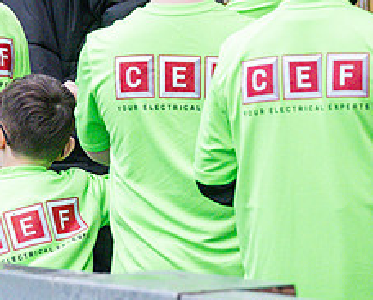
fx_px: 6433
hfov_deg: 3.3
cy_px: 123
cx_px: 76
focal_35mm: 582
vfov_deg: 2.7
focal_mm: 125
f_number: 2.8
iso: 2000
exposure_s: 1/1600
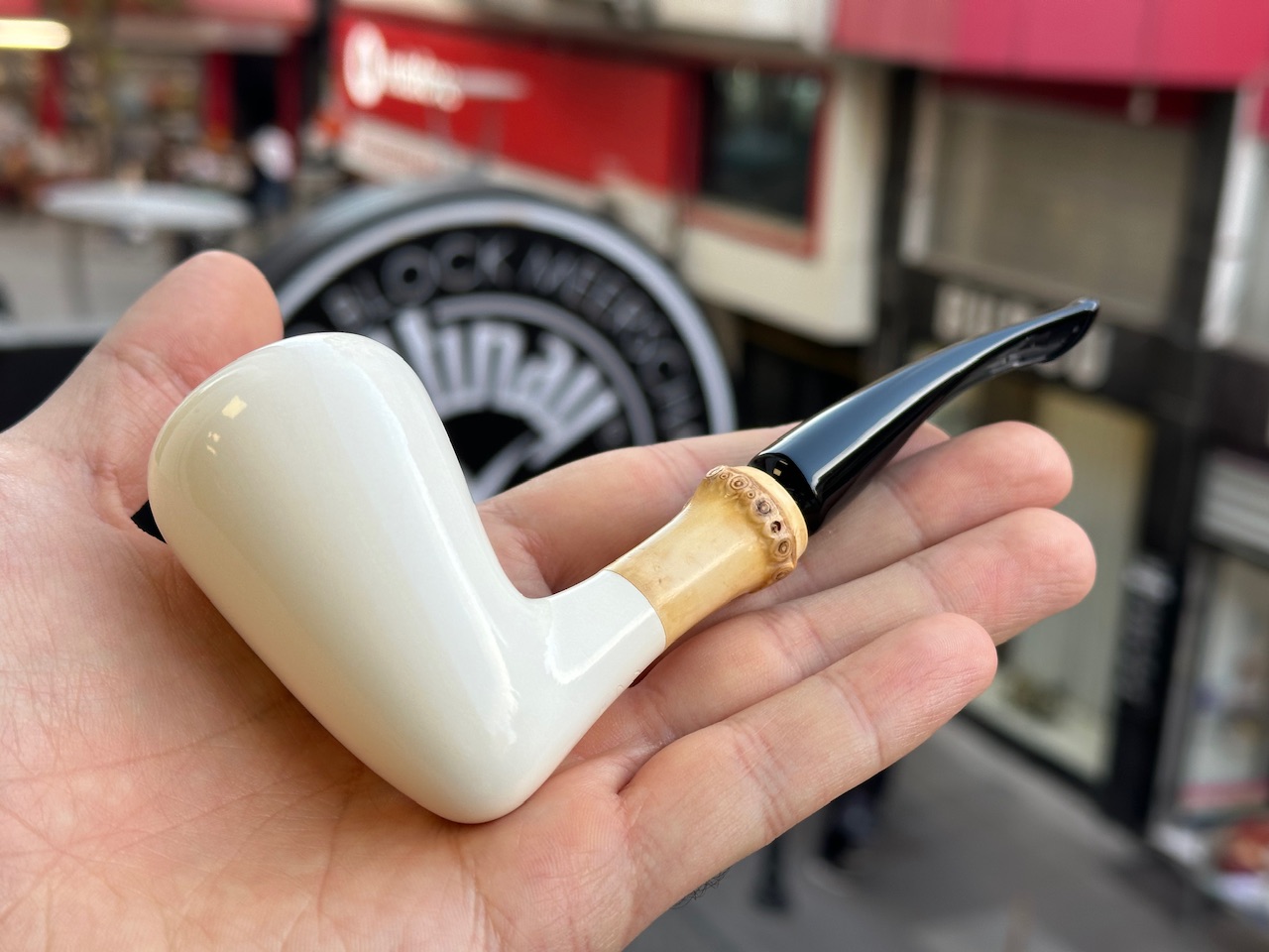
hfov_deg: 39.7
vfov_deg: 30.3
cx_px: 634
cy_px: 476
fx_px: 1760
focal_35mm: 48
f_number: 1.78
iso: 50
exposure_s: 1/224
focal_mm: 6.86
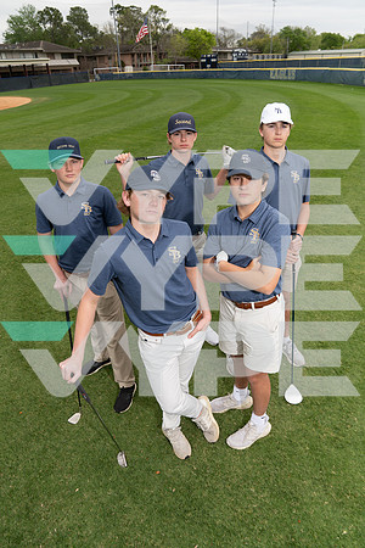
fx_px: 365
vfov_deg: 73.7
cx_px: 182
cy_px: 274
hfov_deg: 53.1
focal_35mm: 24
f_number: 5.6
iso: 100
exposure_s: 1/250
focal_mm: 24
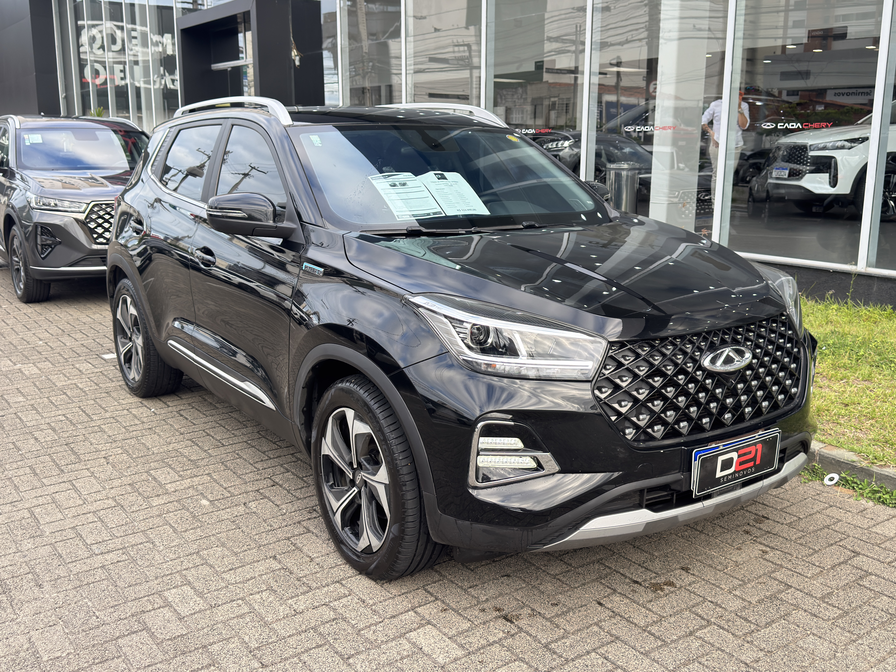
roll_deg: +0.8
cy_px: 336
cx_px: 448
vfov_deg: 40.7
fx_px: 906
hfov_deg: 52.6
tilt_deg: -10.5
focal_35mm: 35
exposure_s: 1/406
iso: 100
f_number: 1.78
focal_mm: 6.76
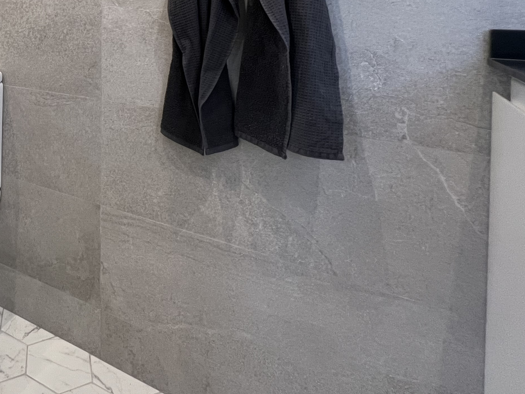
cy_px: 13
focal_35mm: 28
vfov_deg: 43.6
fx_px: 425
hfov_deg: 49.7
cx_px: -16
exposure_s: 1/100
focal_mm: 1.57
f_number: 1.8
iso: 160
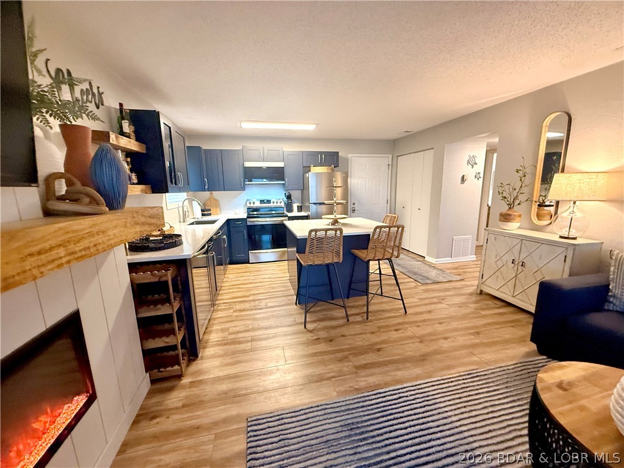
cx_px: 312
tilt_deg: -7.9
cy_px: 234
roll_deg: +1.4
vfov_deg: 85.7
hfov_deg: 102.1
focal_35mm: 14
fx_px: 252
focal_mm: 2.22
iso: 400
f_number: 2.2
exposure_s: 1/60
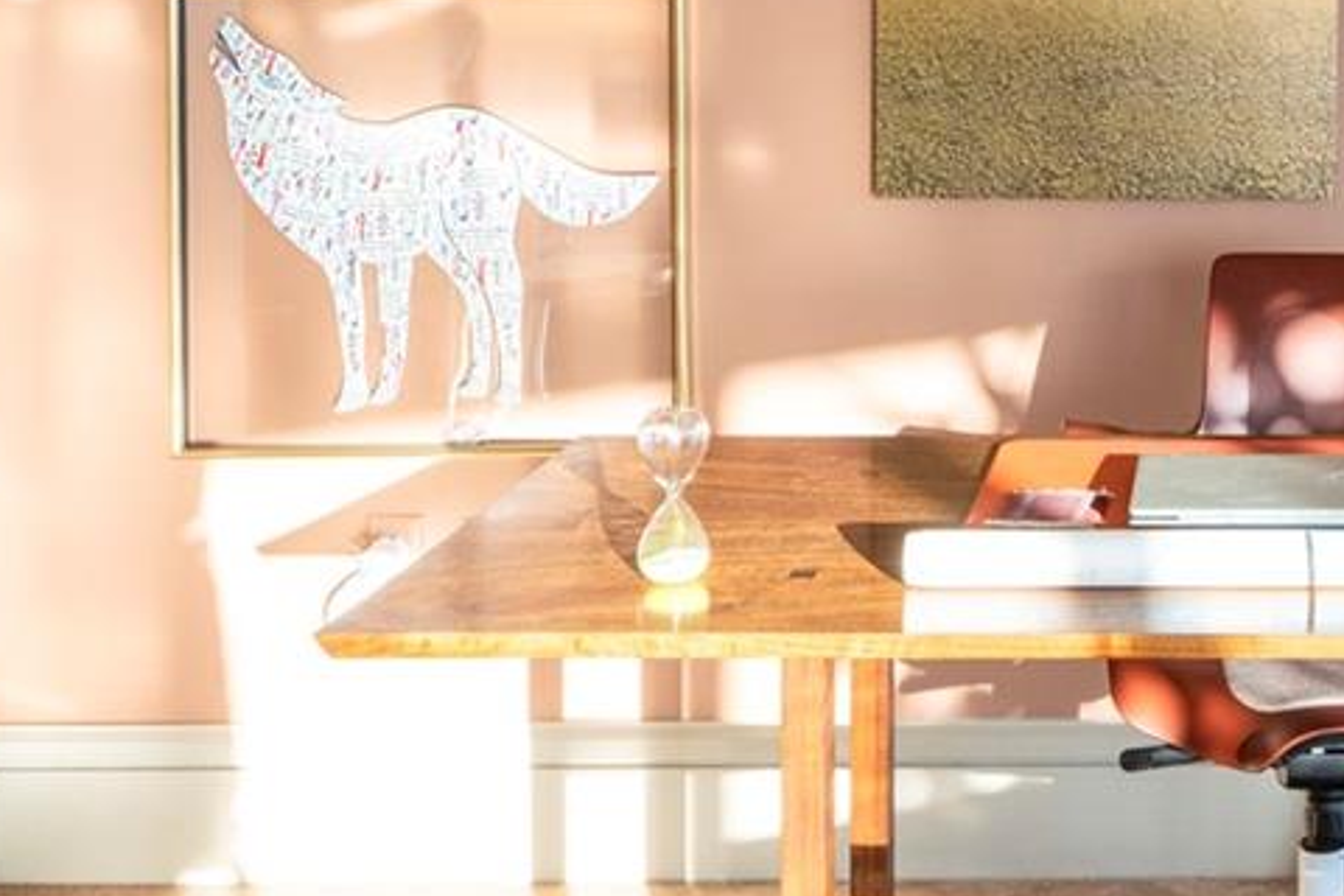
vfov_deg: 21.7
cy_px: -22
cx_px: 1260
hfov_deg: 31.5
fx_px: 2240
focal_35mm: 60
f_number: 9.5
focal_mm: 18
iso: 400
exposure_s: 1/45
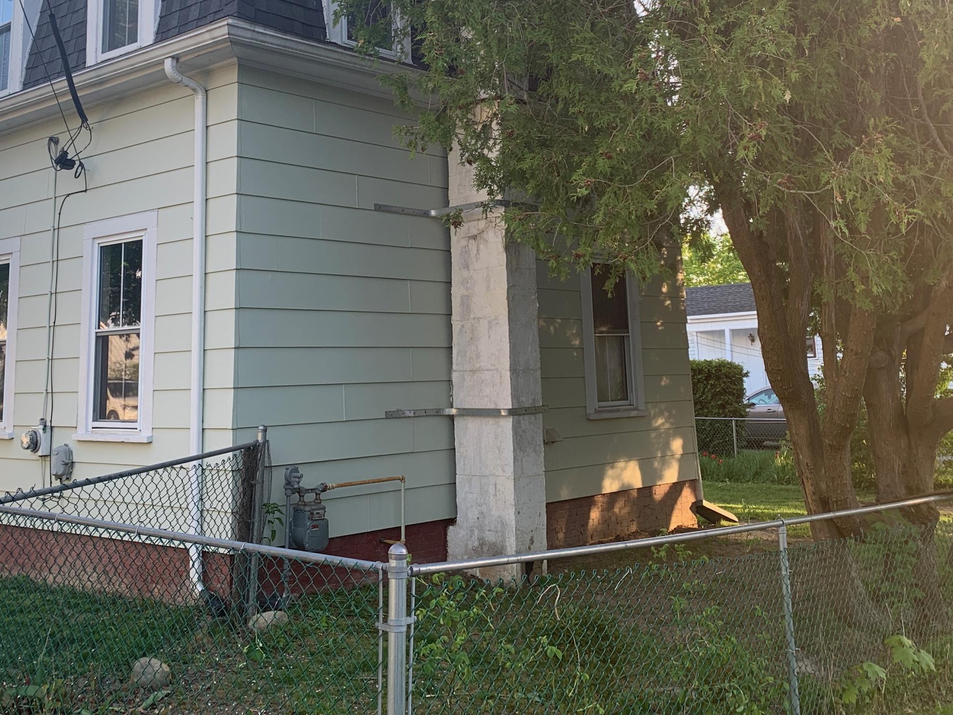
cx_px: 435
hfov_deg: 45.7
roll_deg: +1.3
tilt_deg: +9.4
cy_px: 187
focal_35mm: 41
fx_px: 1129
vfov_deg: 34.5
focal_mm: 4.25
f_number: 1.8
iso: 25
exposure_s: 1/122
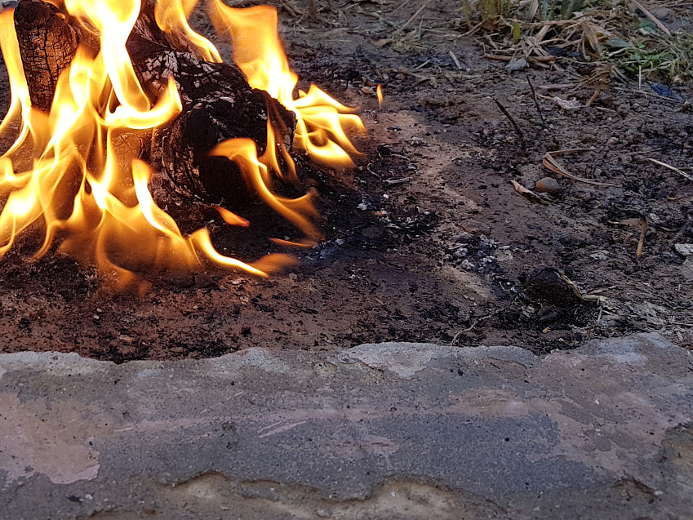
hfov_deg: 36.2
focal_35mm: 49
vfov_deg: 29.5
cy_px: 169
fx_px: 981
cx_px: 53
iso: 40
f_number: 1.7
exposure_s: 1/317
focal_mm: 4.2
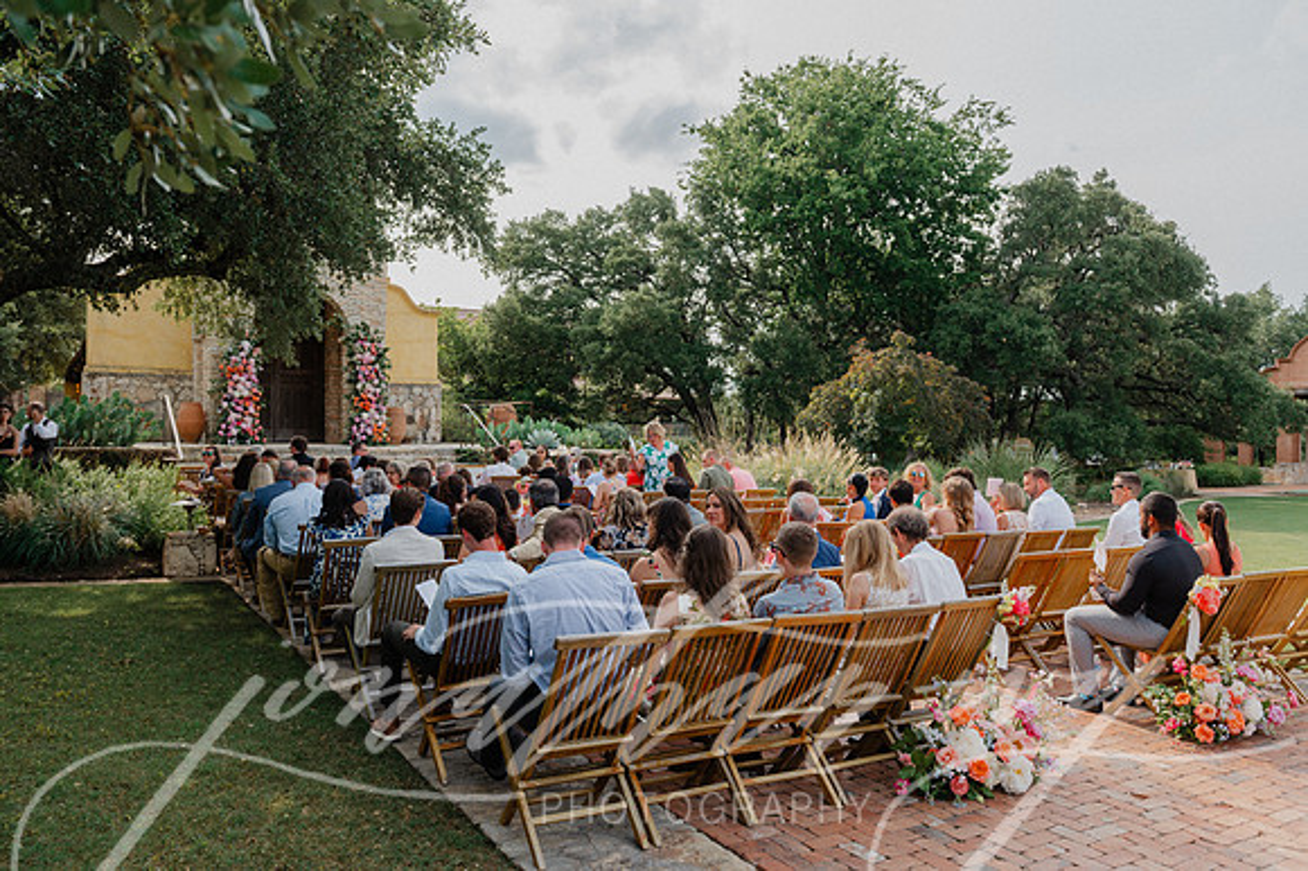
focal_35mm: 28
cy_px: 436
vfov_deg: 46.4
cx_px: 654
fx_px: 1017
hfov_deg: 65.5
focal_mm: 28
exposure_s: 1/640
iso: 200
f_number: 5.6
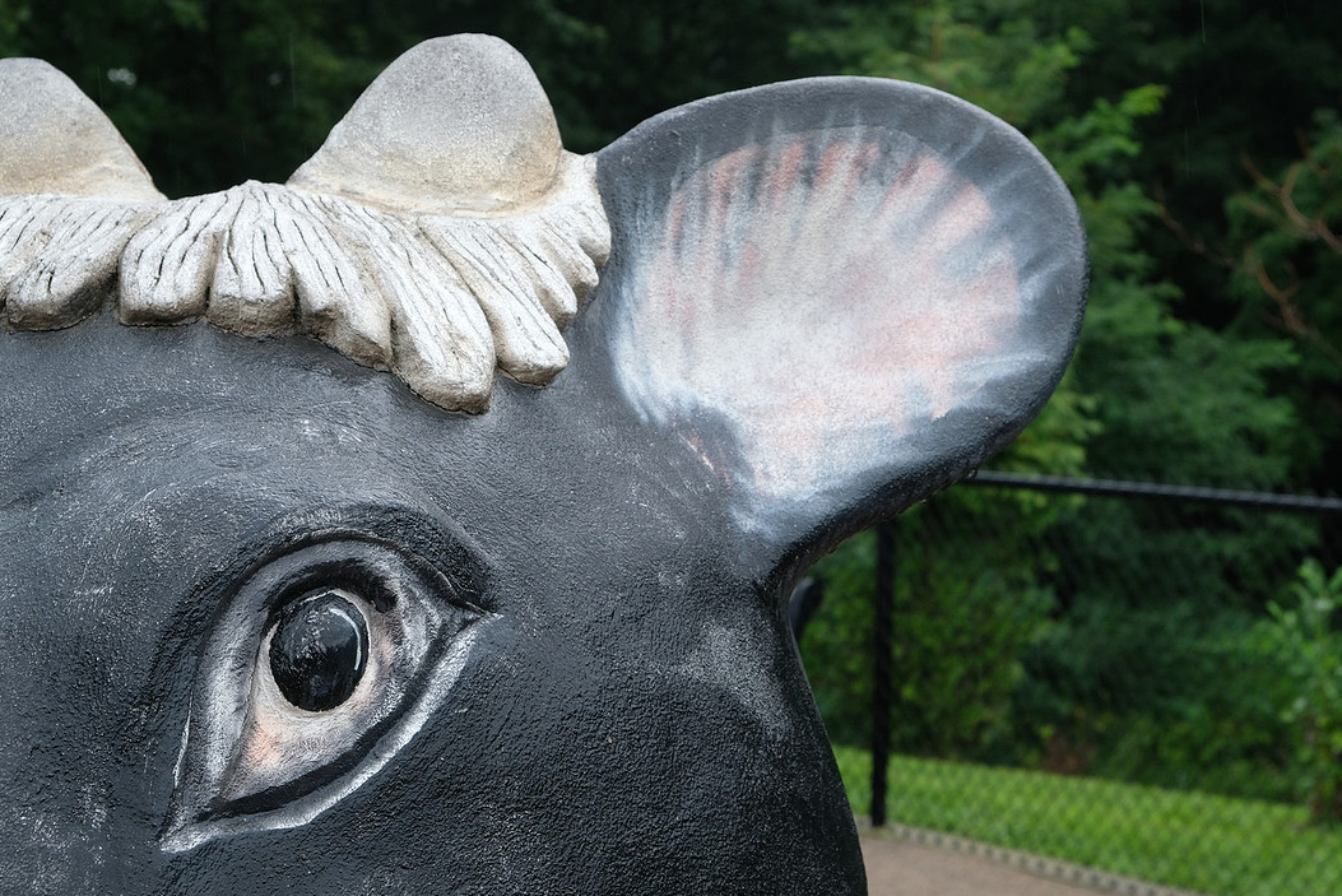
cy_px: 454
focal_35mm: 70
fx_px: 2610
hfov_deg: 28.8
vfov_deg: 19.5
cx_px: 695
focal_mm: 44.4
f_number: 9
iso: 800
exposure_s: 1/120
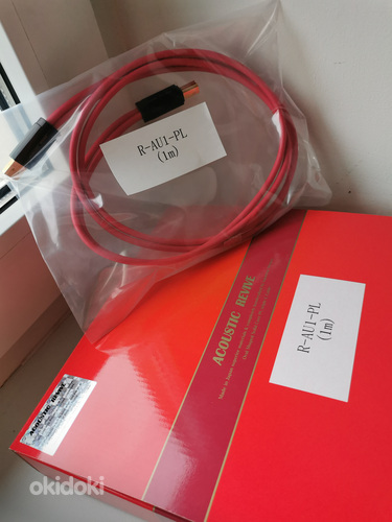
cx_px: 196
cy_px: 261
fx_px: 408
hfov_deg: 51.4
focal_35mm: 27
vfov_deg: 65.3
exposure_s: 1/100
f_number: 1.8
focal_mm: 5.58
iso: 160
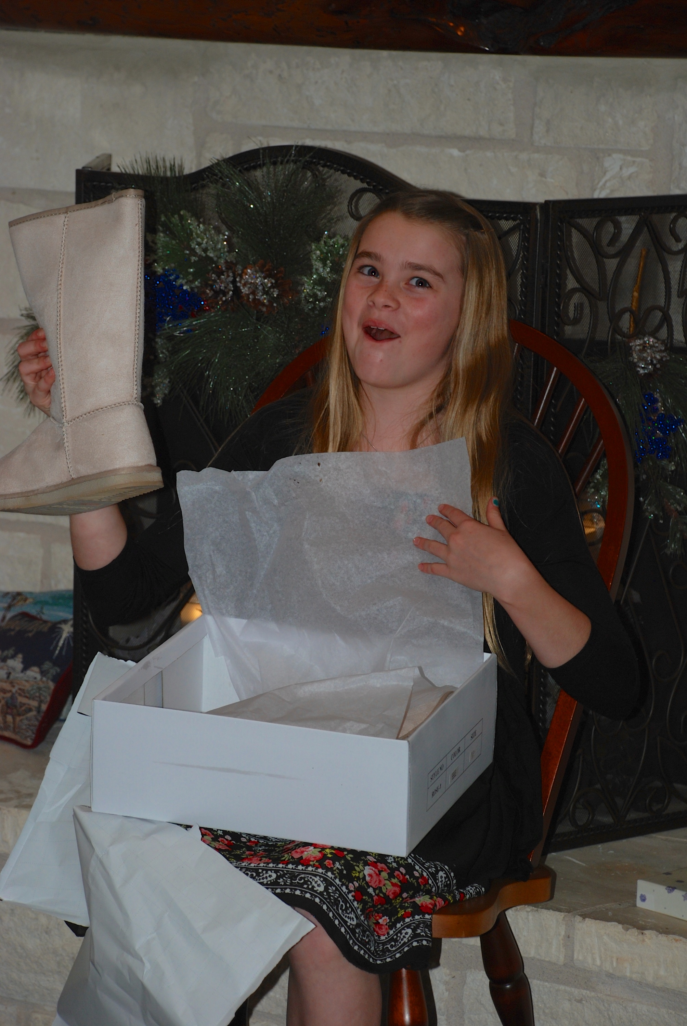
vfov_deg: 18.2
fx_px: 3211
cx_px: 344
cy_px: 513
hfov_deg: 12.2
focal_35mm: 112
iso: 200
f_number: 5.6
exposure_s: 1/60
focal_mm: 75
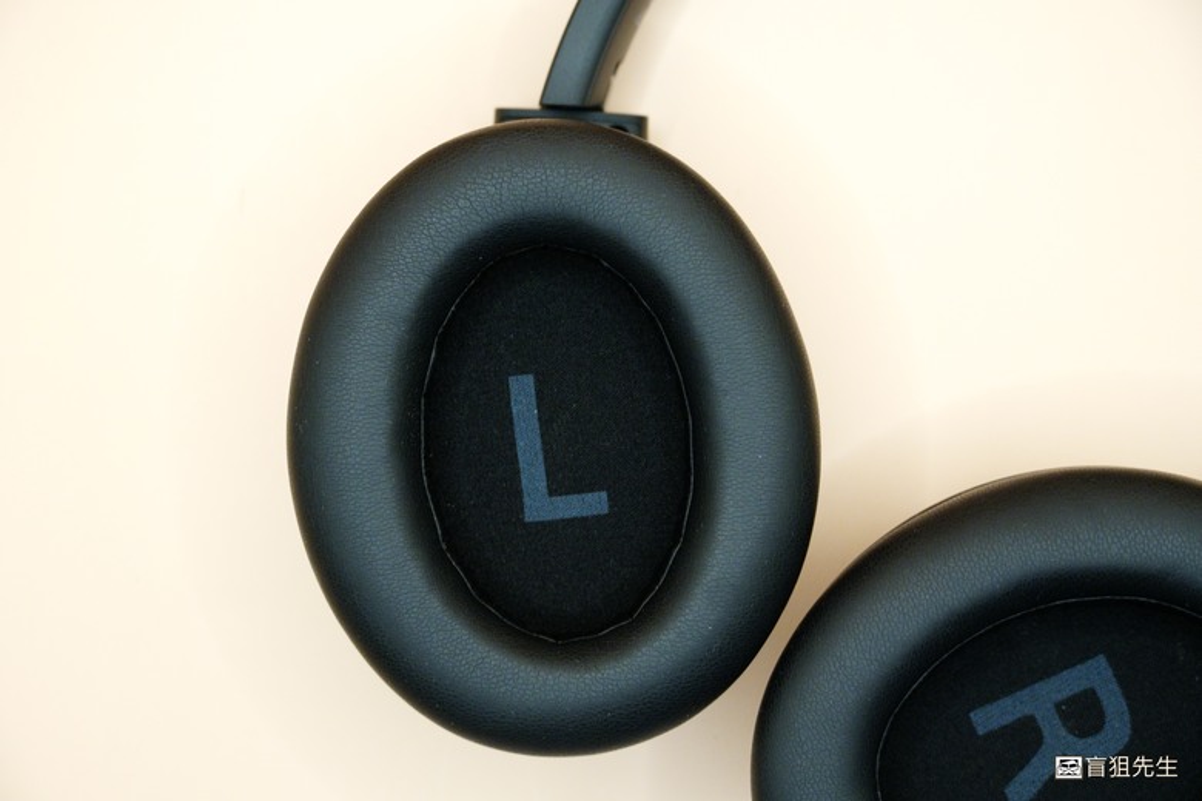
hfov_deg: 28.1
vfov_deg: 18.9
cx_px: 601
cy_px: 400
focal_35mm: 72
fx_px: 2404
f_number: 5
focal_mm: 48
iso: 1600
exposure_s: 1/80
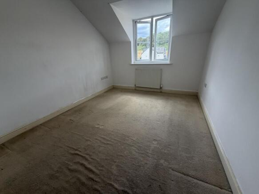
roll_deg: +3.9
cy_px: 97
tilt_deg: -21.9
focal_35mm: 14
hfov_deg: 102.1
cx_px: 130
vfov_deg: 85.7
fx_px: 105
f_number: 2.2
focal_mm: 2.22
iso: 125
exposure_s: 1/121
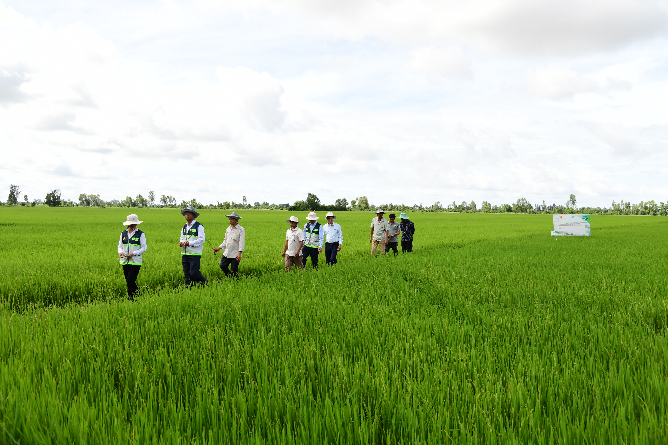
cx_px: 331
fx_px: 594
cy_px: 215
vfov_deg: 41.1
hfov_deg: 58.7
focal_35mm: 32
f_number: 5.6
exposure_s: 1/800
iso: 320
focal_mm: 30
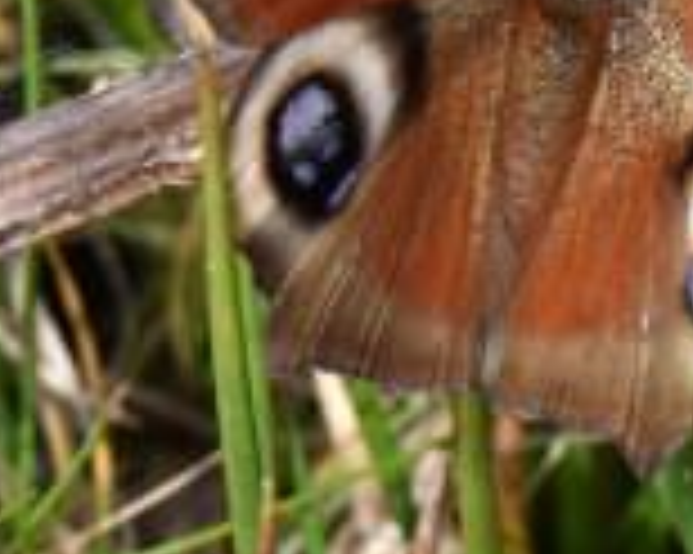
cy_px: 43
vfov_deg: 5.0
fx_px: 6379
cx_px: 720
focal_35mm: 311
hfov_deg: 6.2
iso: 320
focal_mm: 85
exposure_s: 1/400
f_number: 7.1
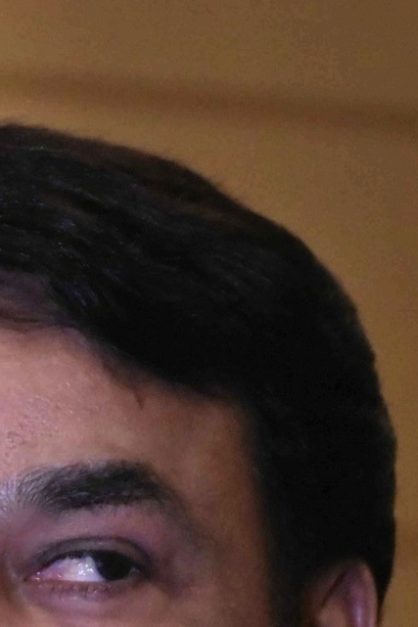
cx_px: -13
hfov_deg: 3.6
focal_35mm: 379
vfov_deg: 5.4
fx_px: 6604
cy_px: 748
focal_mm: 90
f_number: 5.3
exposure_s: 1/100
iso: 10000
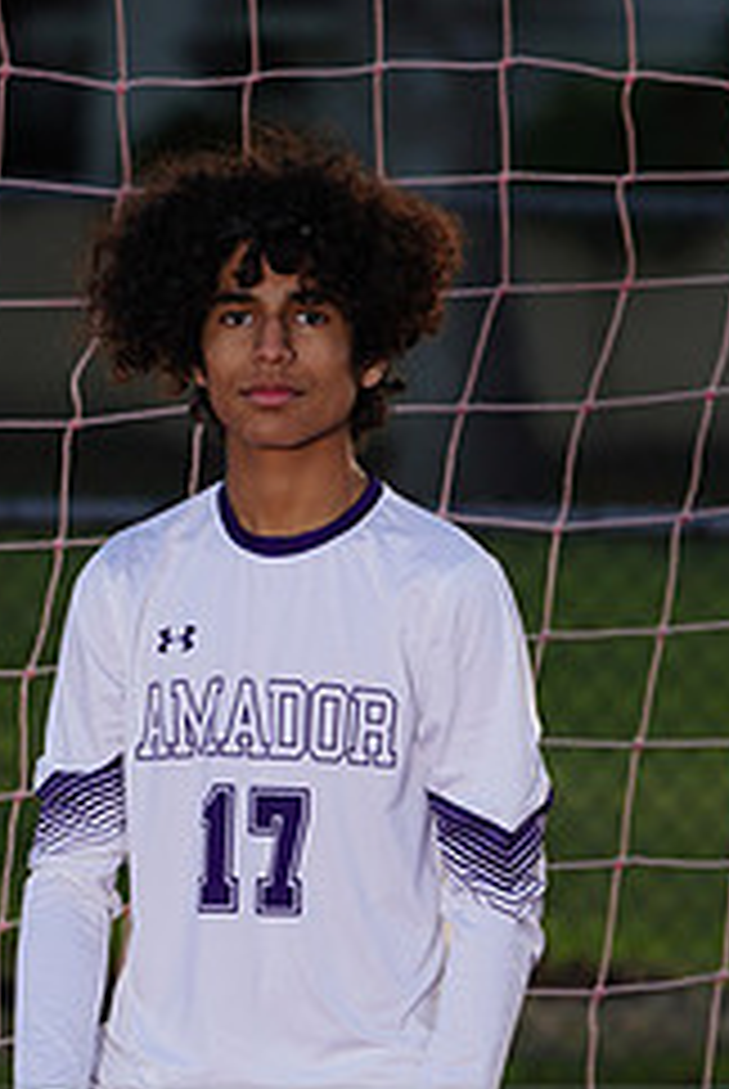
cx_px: 259
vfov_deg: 3.8
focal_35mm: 548
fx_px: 16597
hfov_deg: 2.5
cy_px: 1148
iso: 200
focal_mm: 229
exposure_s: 1/250
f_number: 5.6
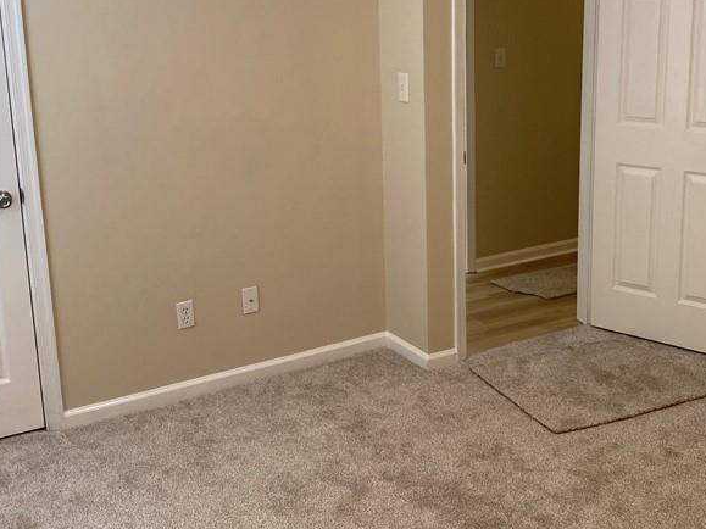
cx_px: 421
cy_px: 210
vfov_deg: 31.4
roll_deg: +1.8
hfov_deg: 41.1
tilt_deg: -13.8
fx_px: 938
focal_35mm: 46
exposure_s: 1/120
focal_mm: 4.25
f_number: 1.8
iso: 125
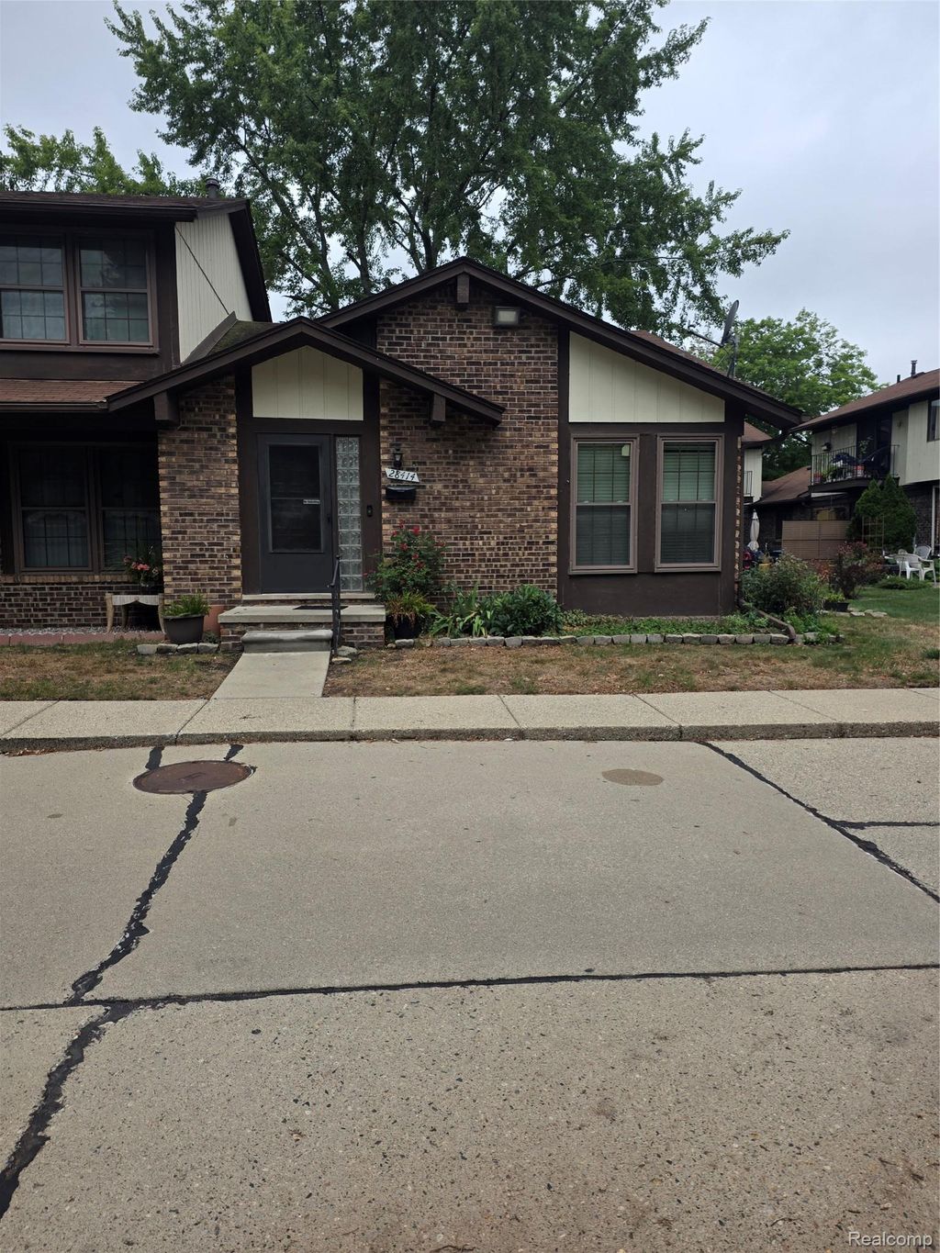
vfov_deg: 73.9
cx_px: 470
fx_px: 833
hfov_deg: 58.9
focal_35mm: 23
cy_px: 626
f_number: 1.7
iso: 80
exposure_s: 1/2099
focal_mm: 6.25
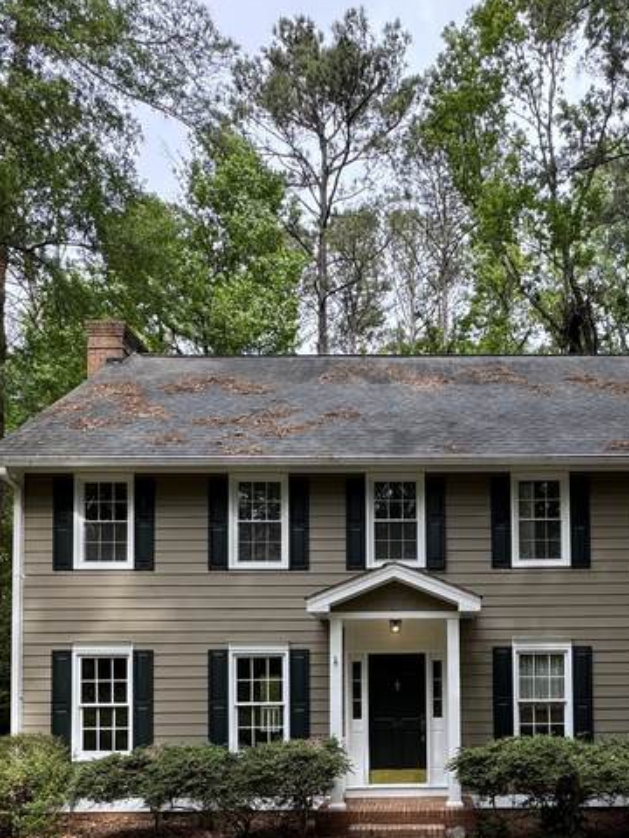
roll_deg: +0.6
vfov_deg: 58.8
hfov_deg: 48.7
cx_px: 430
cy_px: 663
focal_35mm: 28
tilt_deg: +0.9
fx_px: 678
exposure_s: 1/198
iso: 40
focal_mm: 2.22
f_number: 2.2
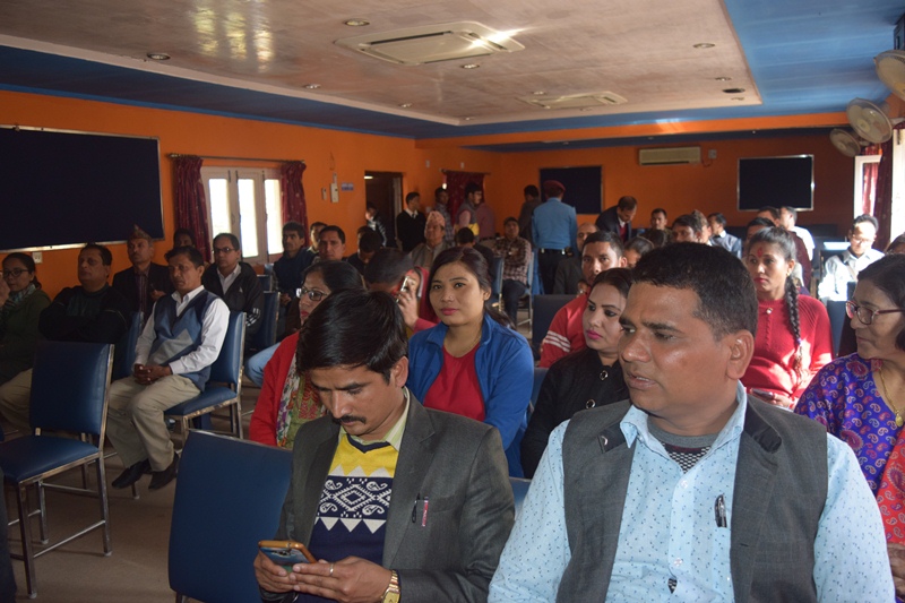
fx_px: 792
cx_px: 452
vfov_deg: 41.7
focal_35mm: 32
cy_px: 302
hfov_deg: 59.5
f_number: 3.8
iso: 900
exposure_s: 1/60
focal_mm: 21
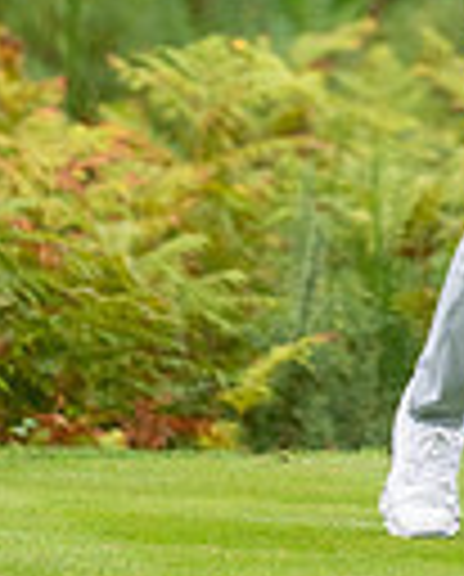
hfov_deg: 1.6
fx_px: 16882
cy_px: -315
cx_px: 414
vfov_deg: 2.0
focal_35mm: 987
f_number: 4
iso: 1250
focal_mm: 300
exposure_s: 1/800
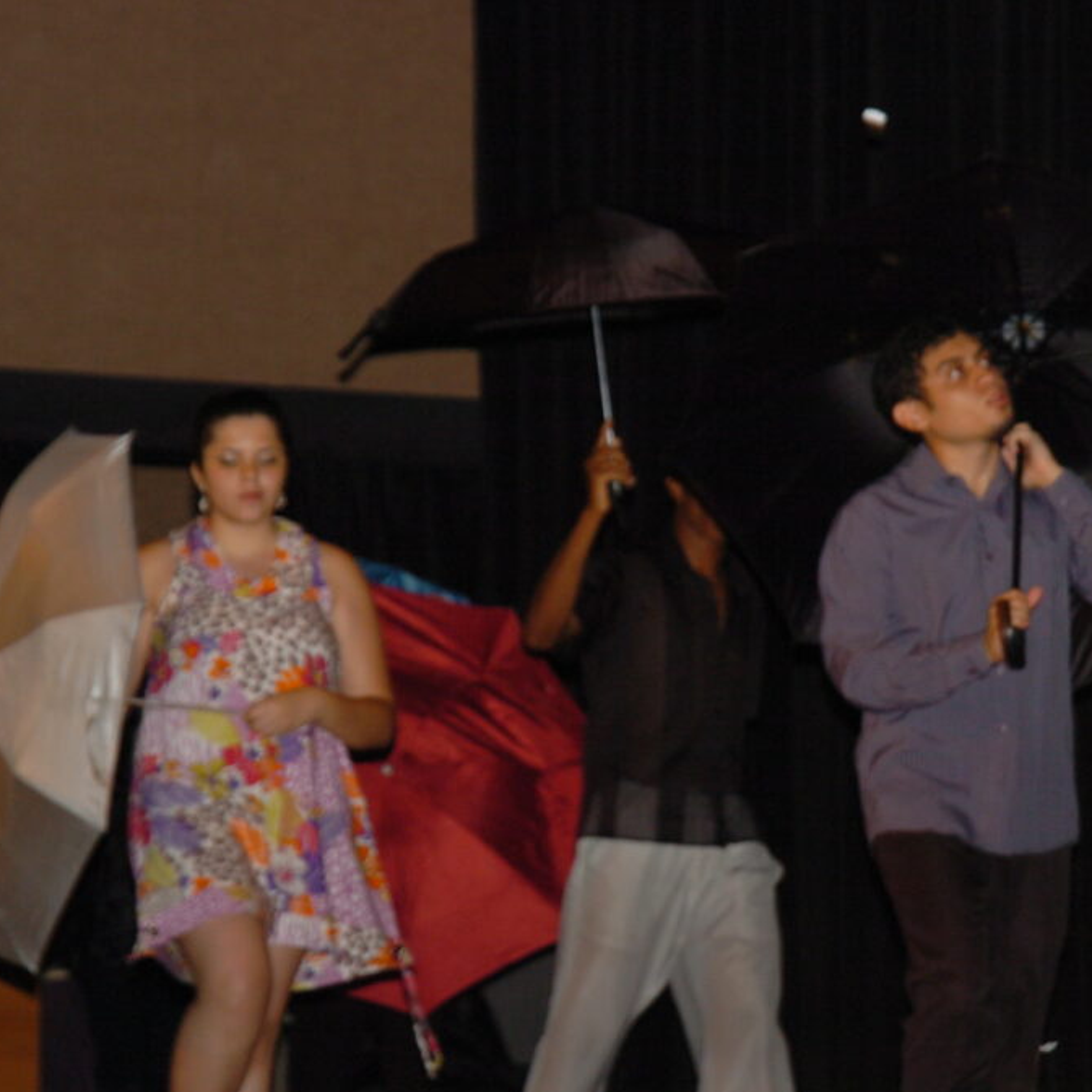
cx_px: 639
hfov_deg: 10.6
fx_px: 5876
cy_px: 549
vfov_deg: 10.6
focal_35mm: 165
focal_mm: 85
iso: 400
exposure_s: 1/40
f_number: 5
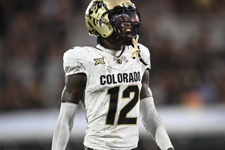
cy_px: 73
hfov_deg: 2.8
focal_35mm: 737
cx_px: 126
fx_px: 4605
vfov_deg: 1.9
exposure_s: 1/1250
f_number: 2.8
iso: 2000
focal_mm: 400
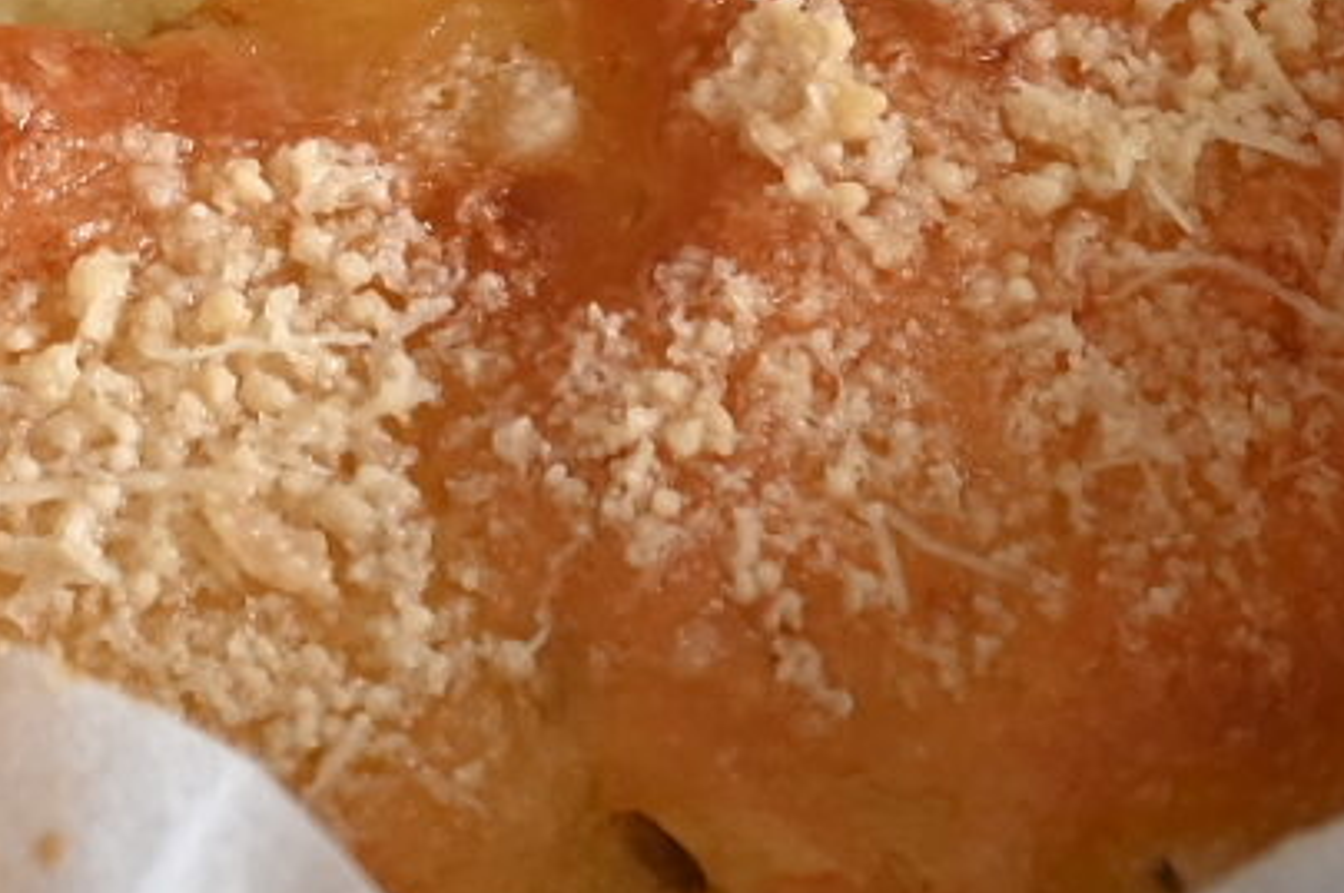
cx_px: -219
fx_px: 12268
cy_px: -1471
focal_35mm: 329
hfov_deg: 6.2
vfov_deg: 4.1
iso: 200
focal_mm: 35
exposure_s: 1/8
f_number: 6.3
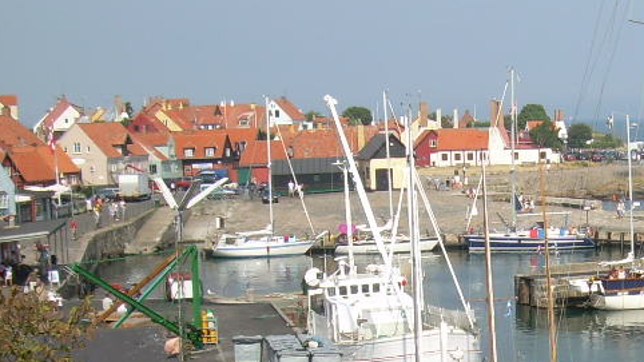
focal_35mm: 88
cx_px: 613
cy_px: 371
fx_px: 1503
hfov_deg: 23.4
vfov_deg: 13.5
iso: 50
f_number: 4.6
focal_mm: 6.3
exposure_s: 1/458
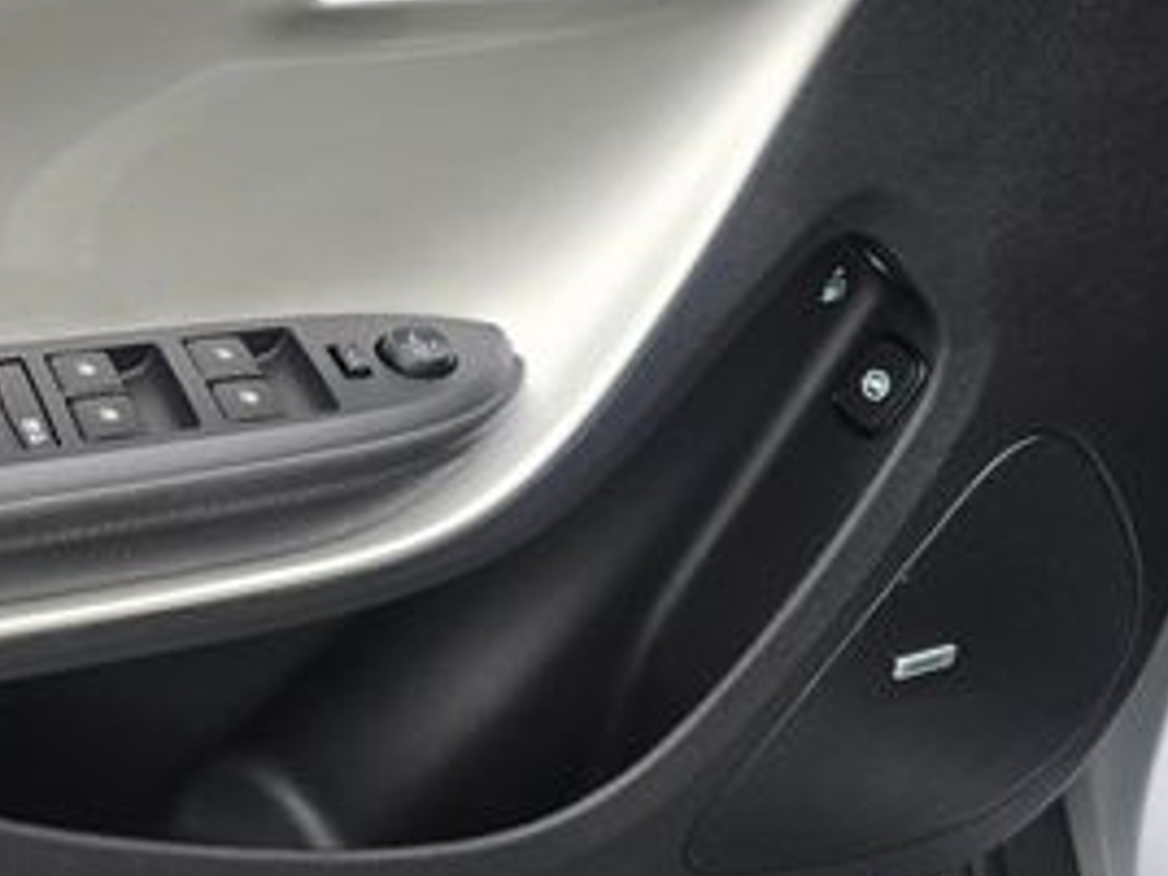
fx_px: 1856
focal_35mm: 55
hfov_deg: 33.0
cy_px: 349
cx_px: 100
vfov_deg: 26.5
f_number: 1.7
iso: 80
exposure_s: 1/180
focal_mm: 6.3
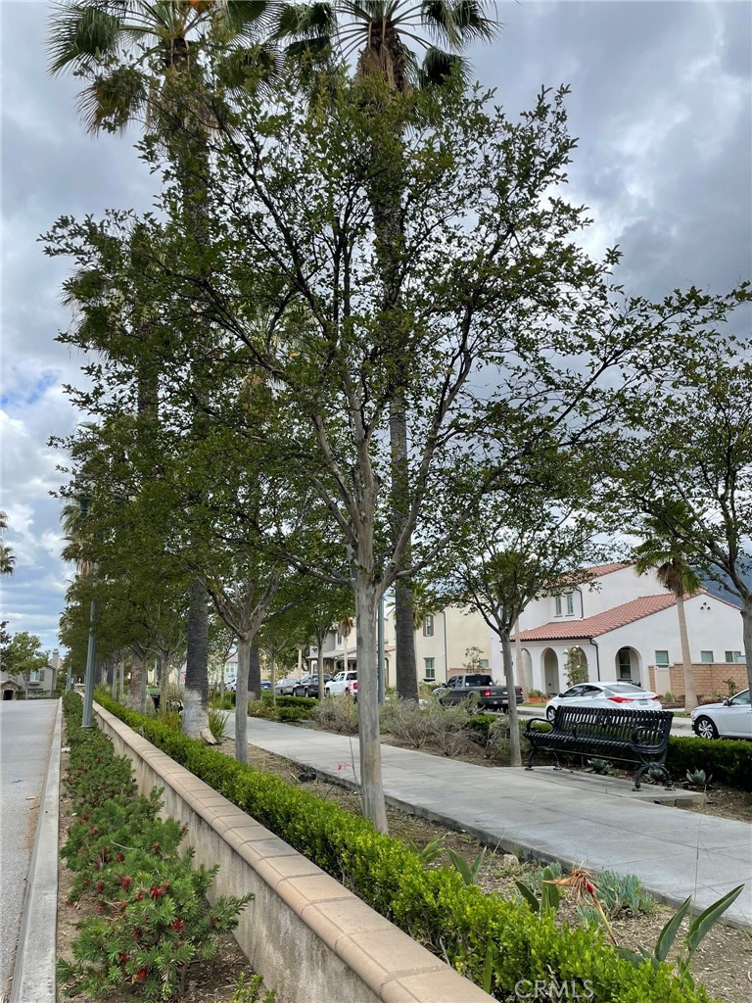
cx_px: 376
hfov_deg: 53.1
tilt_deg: +12.1
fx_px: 753
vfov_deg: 67.3
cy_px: 502
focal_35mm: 26
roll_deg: +1.4
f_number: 1.6
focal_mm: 4.2
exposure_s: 1/2092
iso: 32
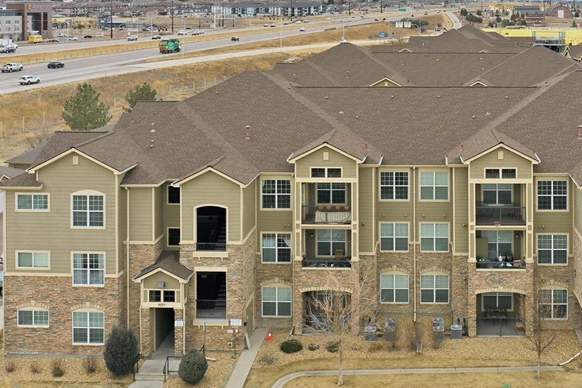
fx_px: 711
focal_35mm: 44
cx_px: 405
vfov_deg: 30.3
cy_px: 140
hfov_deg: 43.6
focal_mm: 10.3
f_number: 4.5
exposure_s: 1/200
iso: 100
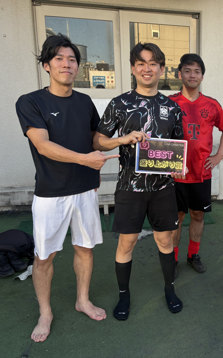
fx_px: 360
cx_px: 214
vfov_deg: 52.8
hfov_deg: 32.2
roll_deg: -0.9
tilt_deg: -11.7
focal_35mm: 37
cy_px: 178
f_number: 1.6
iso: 40
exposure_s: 1/226
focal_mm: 5.96
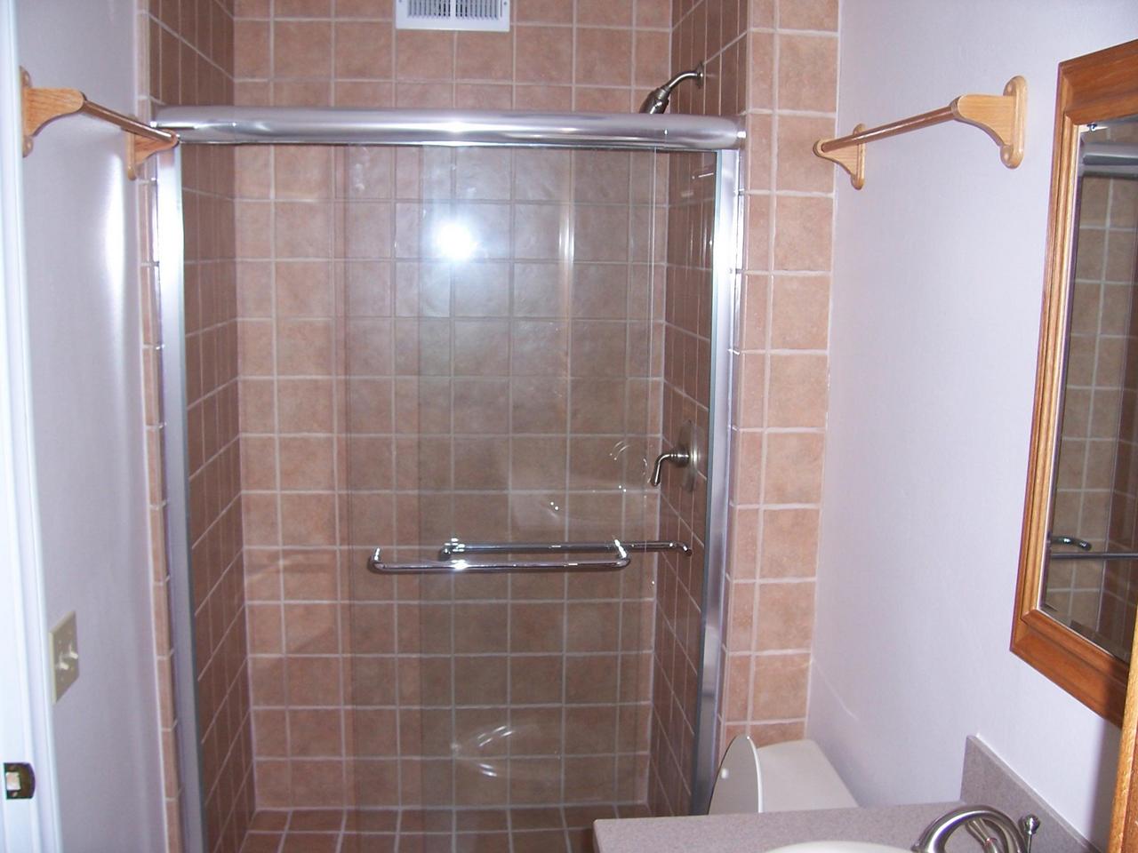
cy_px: 426
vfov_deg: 41.8
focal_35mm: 34
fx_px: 1118
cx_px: 569
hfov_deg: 54.0
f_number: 2.7
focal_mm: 5.6
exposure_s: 1/60
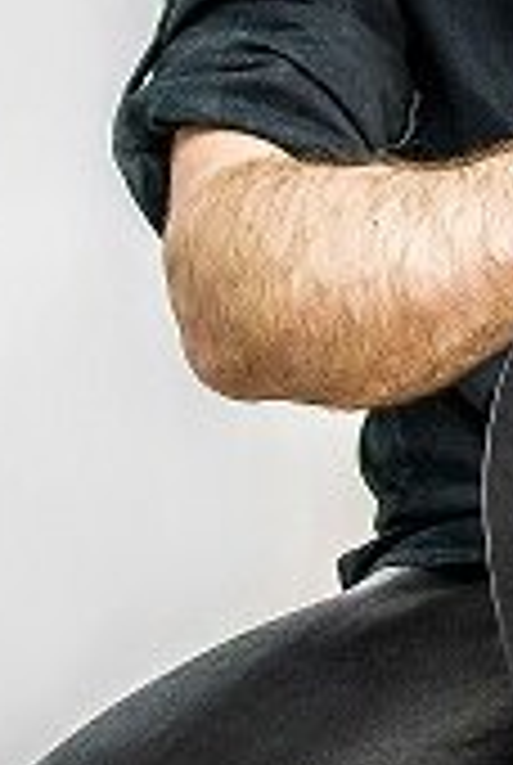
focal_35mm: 128
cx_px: 846
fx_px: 2725
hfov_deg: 10.3
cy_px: 140
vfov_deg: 15.9
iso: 1250
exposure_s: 1/125
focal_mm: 29
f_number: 8
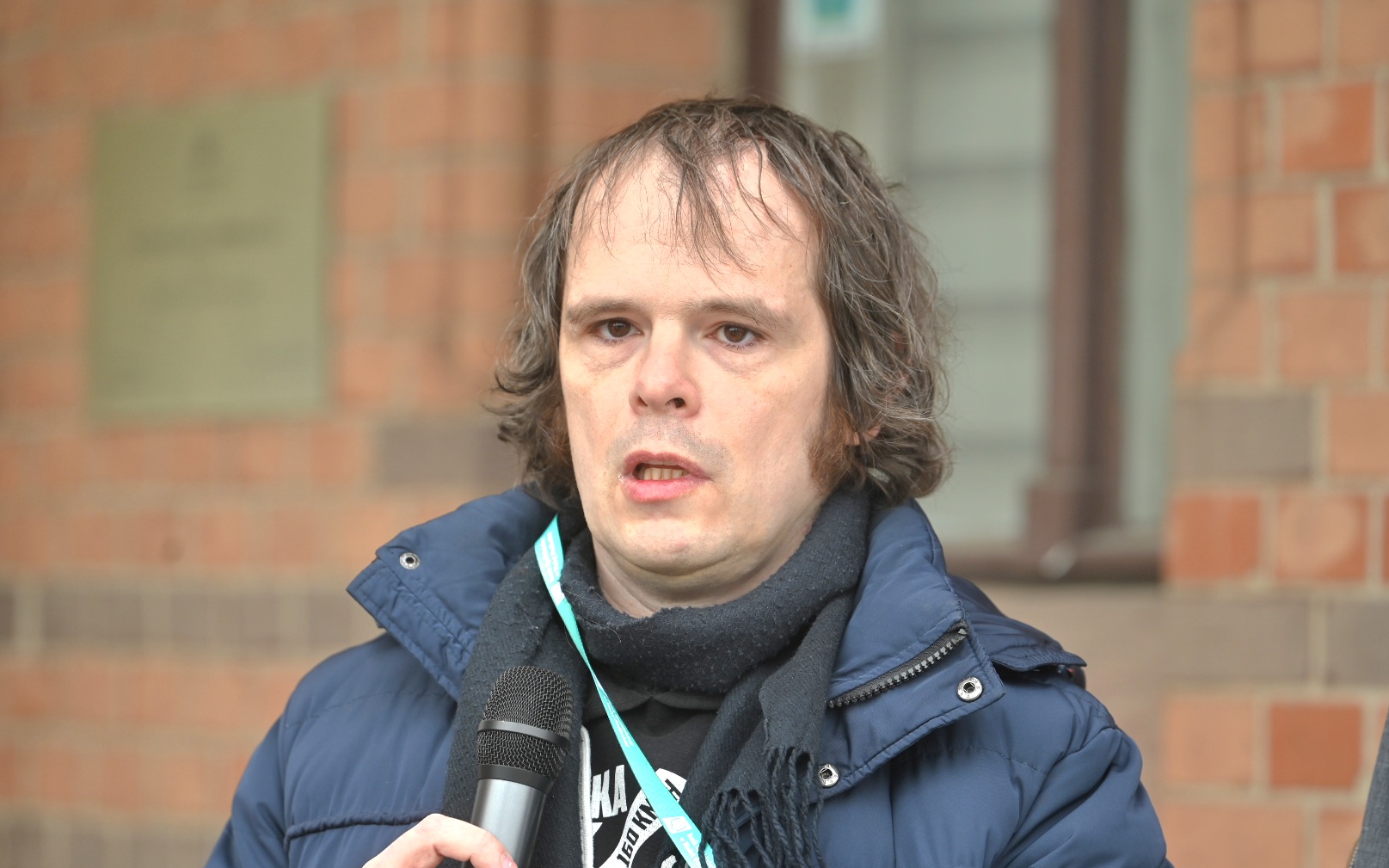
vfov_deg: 7.1
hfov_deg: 11.4
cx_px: 695
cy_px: 455
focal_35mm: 184
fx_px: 6965
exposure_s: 1/250
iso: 100
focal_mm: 180
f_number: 4.5
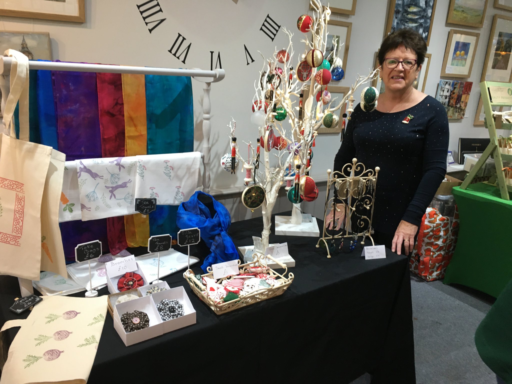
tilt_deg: -15.5
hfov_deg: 61.7
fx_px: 429
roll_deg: -1.9
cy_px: 192
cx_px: 256
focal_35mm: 29
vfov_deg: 48.2
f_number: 2.2
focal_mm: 4.15
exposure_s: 1/33
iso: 125
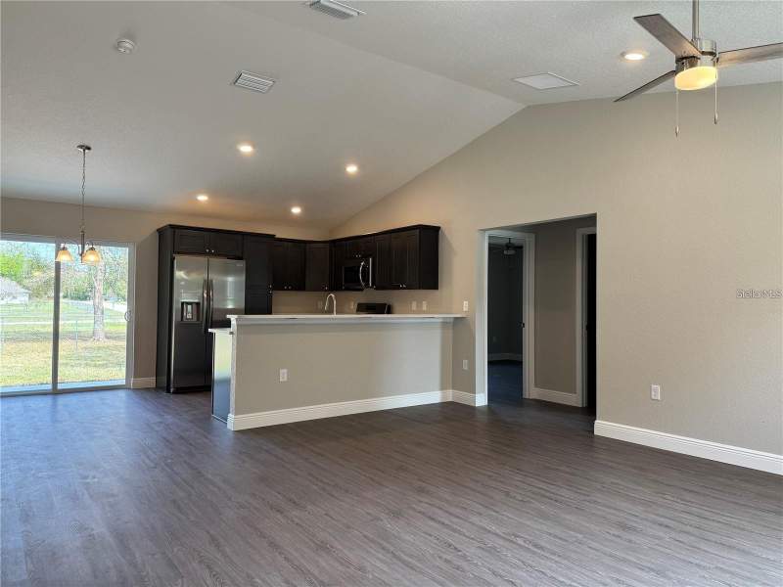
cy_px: 294
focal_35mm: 24
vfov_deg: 56.8
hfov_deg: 71.6
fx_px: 543
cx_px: 392
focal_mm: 6.76
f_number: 1.78
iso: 100
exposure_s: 1/164
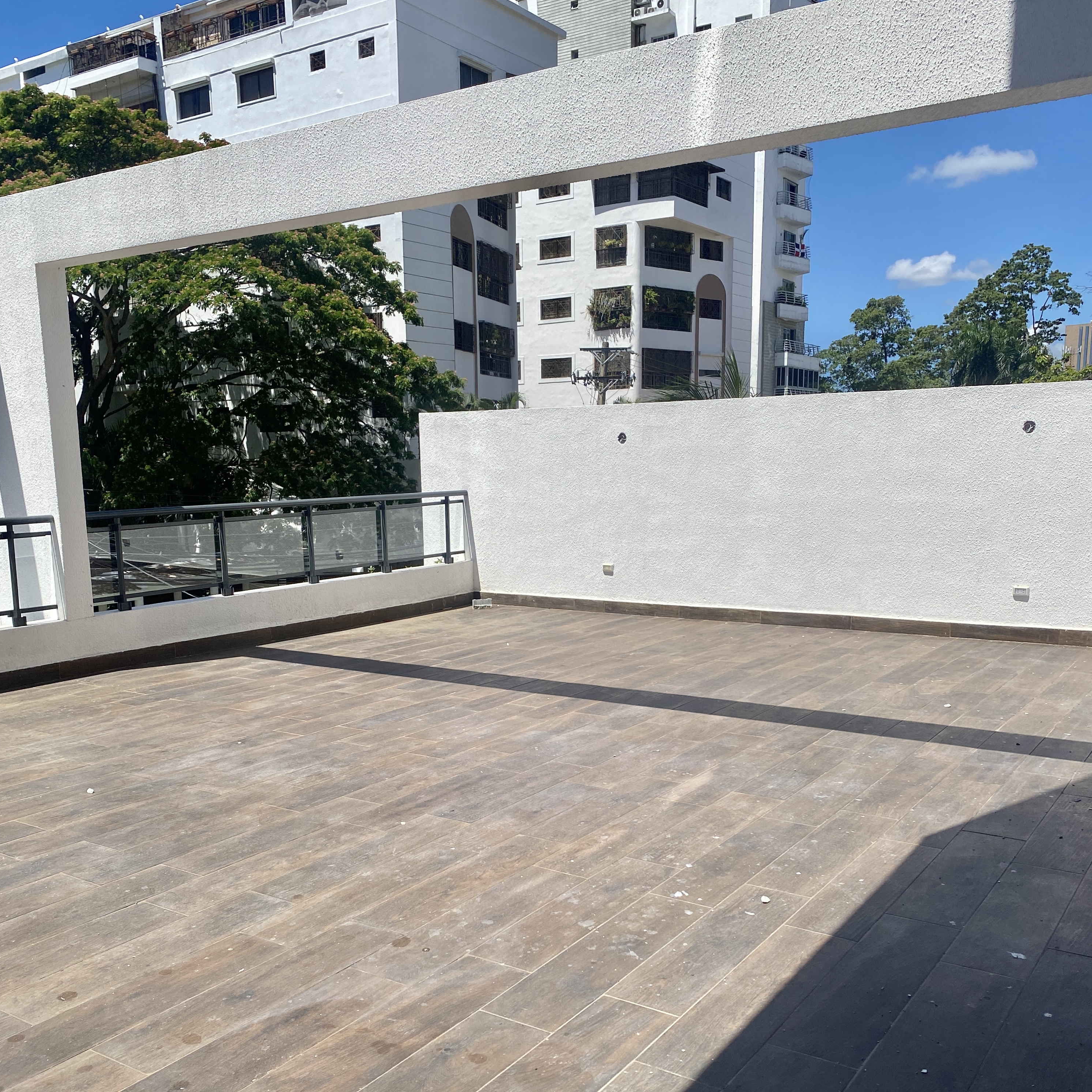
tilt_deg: -10.6
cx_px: 547
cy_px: 645
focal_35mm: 31
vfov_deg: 52.2
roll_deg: +1.7
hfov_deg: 52.5
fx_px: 1106
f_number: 1.8
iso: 32
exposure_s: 1/4808
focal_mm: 4.25
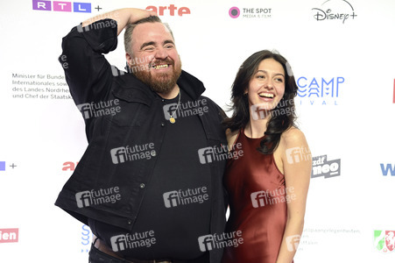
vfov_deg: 18.2
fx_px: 822
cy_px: 132
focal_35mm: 75
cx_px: 198
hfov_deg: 27.0
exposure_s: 1/250
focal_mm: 75
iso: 1600
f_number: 3.5
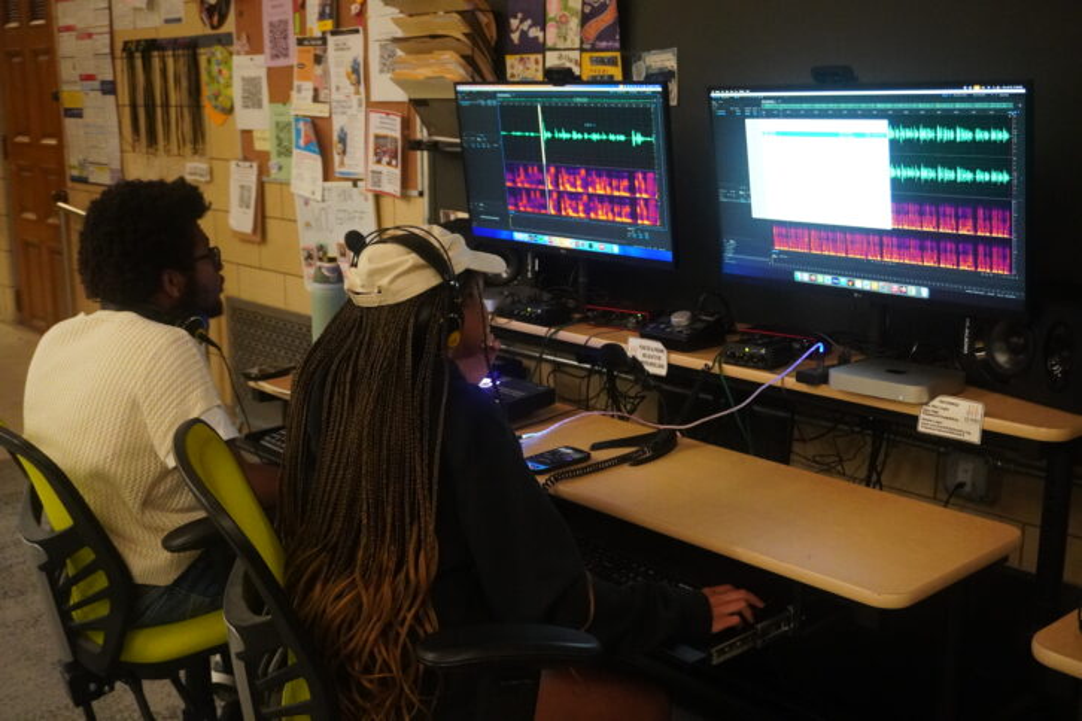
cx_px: 541
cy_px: 360
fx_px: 1217
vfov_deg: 33.0
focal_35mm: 40
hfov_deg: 47.9
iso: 6400
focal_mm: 27
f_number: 4.5
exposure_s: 1/60
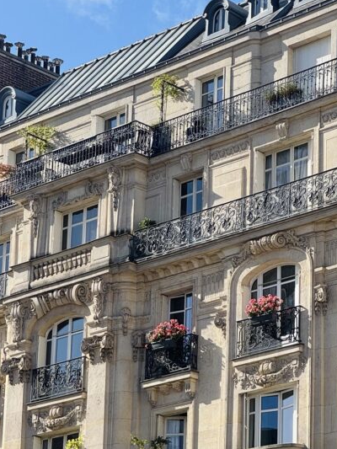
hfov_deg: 10.0
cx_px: 158
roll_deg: -1.9
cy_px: 356
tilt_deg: +16.8
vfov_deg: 13.3
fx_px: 1920
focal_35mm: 148
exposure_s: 1/699
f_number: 2.8
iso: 25
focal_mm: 9
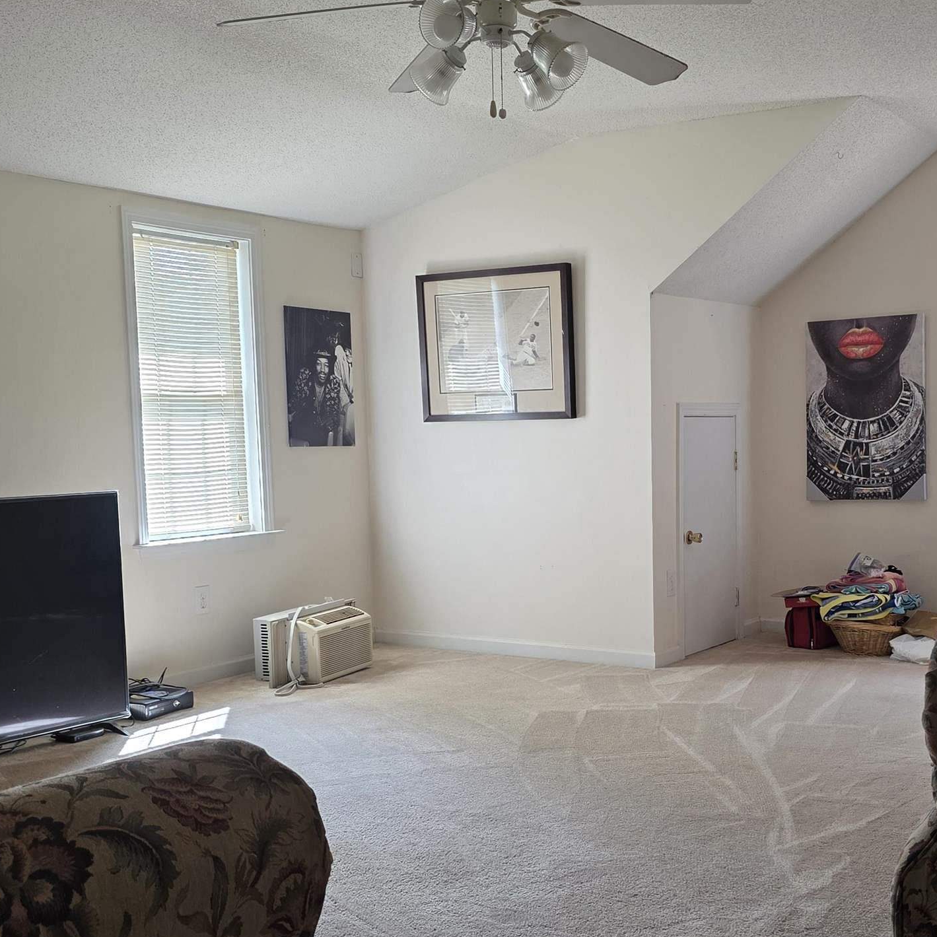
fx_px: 1347
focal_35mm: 44
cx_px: 582
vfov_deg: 38.3
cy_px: 534
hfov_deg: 38.1
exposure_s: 1/180
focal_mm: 6.3
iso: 200
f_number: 1.7
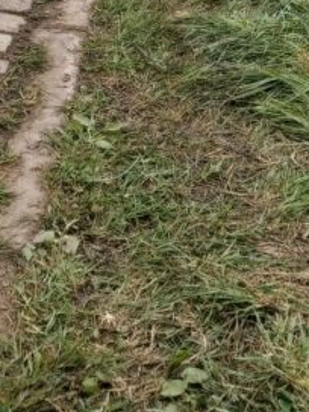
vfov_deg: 18.3
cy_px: -224
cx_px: 185
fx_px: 1119
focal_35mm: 94
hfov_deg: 15.7
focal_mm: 4.6
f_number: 1.8
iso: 32
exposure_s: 1/410
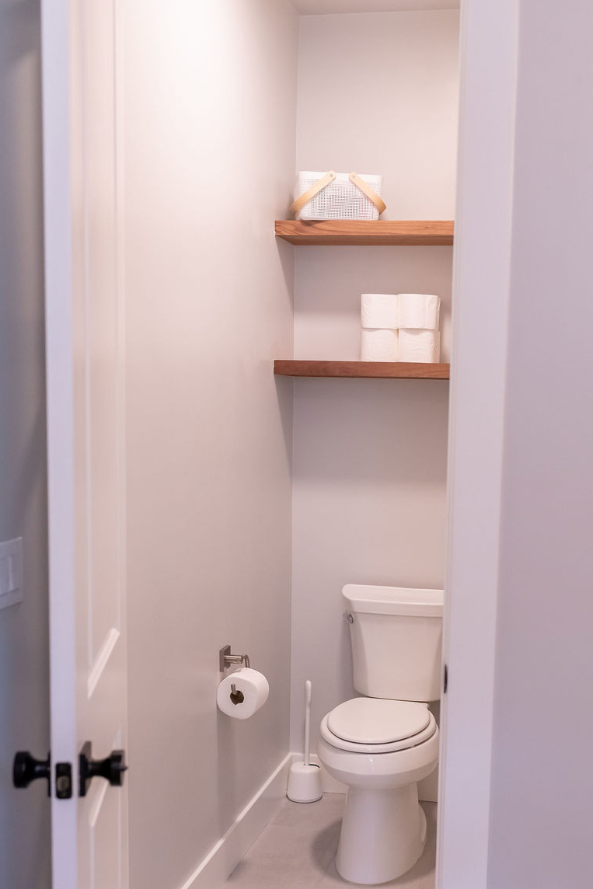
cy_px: 500
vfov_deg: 41.8
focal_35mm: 47
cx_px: 394
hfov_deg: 28.5
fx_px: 1161
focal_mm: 35
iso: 800
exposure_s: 1/250
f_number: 3.2
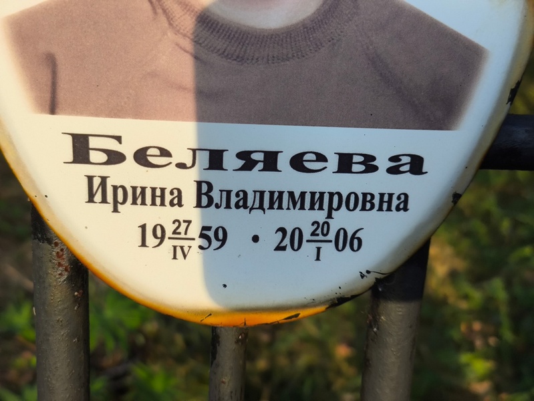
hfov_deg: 38.2
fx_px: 772
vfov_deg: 29.1
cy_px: 200
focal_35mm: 50
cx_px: 267
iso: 50
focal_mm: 4.71
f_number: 1.7
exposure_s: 1/541
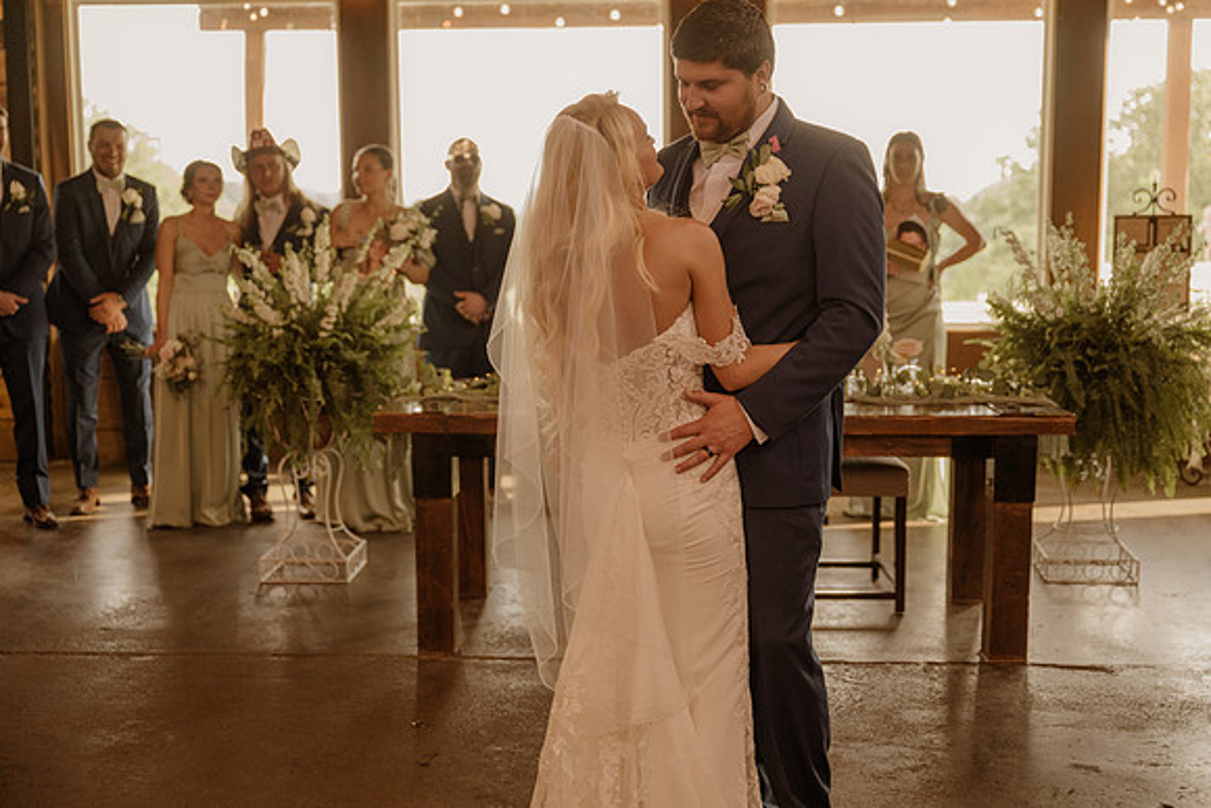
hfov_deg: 42.7
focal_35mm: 46
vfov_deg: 29.3
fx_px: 1548
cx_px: 606
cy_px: 404
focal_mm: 46
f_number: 2.8
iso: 1000
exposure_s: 1/250
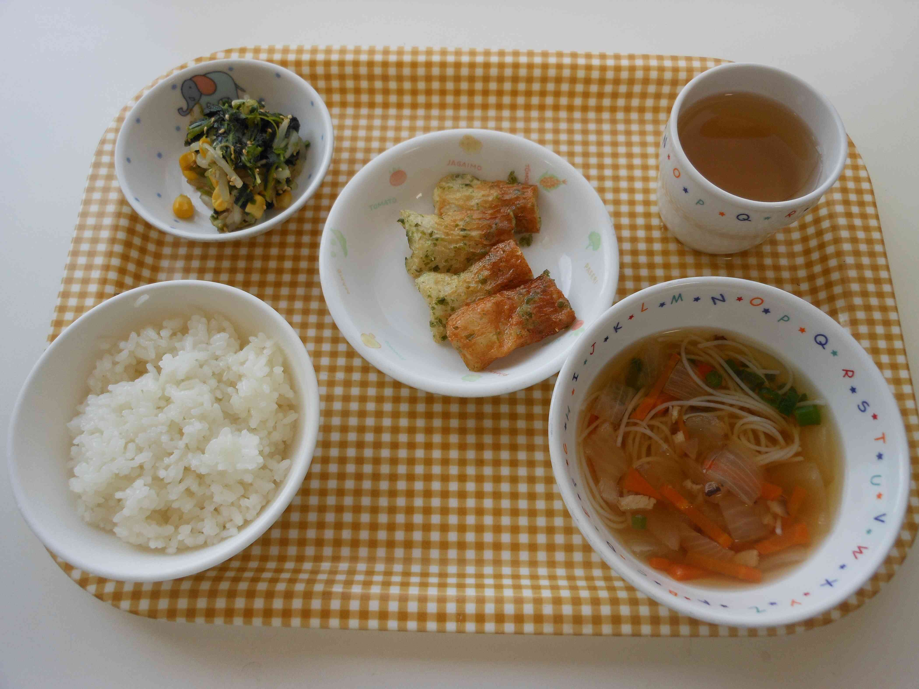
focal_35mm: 28
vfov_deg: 49.7
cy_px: 344
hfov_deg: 63.4
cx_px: 460
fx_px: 743
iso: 80
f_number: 3.7
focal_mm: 5
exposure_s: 1/200
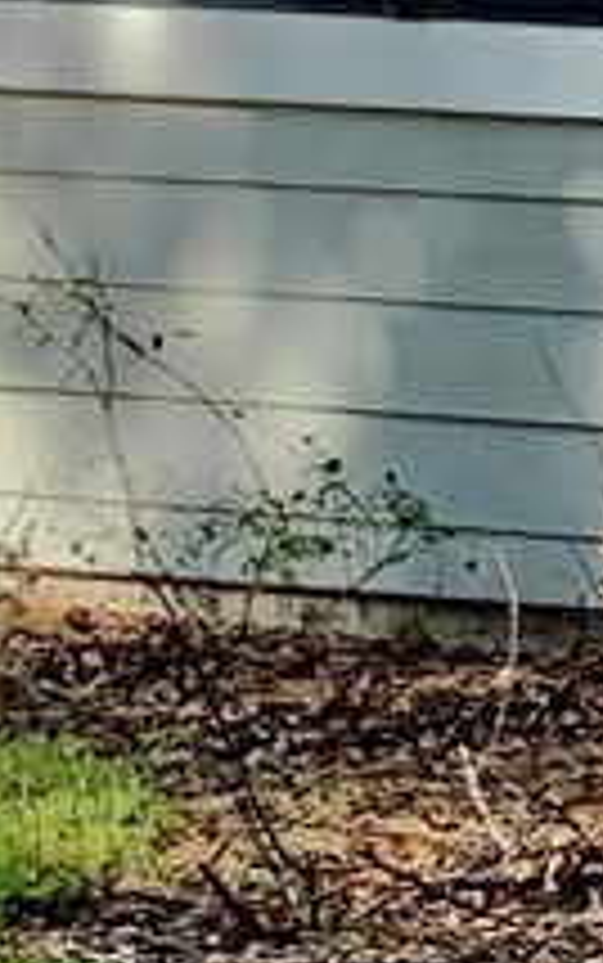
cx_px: 3514
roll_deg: -2.3
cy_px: -590
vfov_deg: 7.8
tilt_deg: +5.1
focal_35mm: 264
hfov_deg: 4.1
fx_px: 6932
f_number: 1.8
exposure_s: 1/1021
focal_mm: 4.25
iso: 25
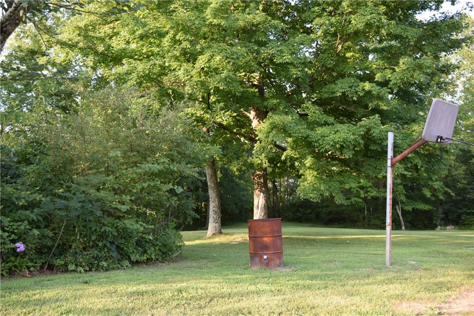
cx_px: 237
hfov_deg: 41.1
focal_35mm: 48
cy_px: 158
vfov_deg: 28.1
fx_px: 632
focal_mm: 32
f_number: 6.3
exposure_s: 1/160
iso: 400
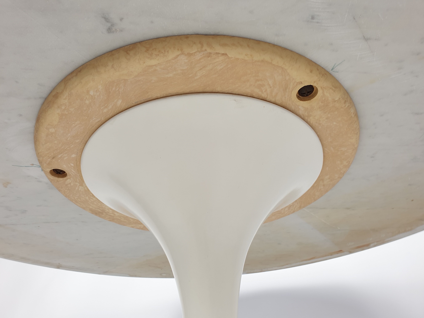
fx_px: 318
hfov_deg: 67.3
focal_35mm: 26
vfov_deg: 53.1
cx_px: 212
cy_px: 159
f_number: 2.4
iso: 50
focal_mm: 4.3
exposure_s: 1/50
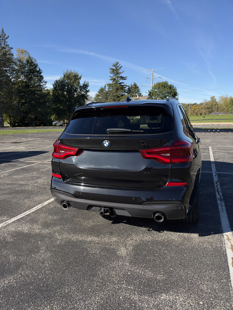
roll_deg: +0.5
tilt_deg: -10.0
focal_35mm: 24
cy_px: 155
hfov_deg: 56.8
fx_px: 215
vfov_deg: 71.6
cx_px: 116
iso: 64
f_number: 1.8
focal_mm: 6.93
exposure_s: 1/2146
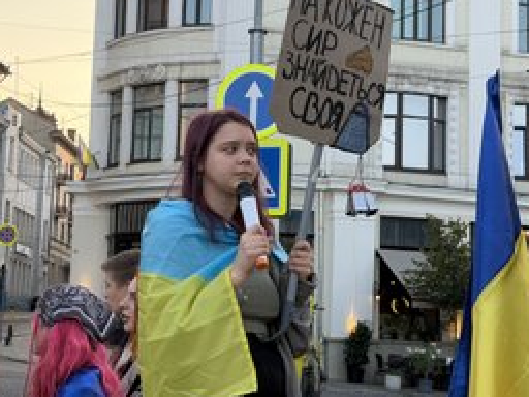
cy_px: 159
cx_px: 273
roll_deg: -1.5
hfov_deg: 26.0
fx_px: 1146
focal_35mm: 75
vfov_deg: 19.6
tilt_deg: +9.2
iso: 80
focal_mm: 6.76
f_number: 1.78
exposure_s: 1/455
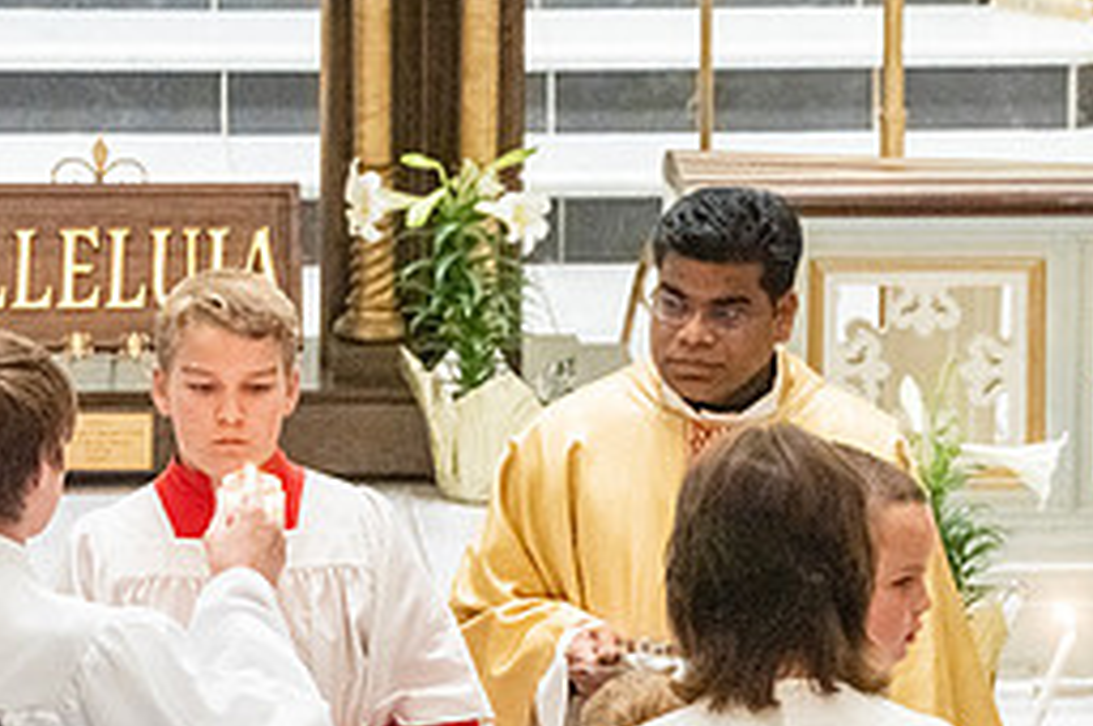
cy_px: 745
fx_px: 13766
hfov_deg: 4.5
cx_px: 606
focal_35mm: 454
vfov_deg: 3.0
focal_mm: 200
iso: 5000
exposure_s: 1/60
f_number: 8
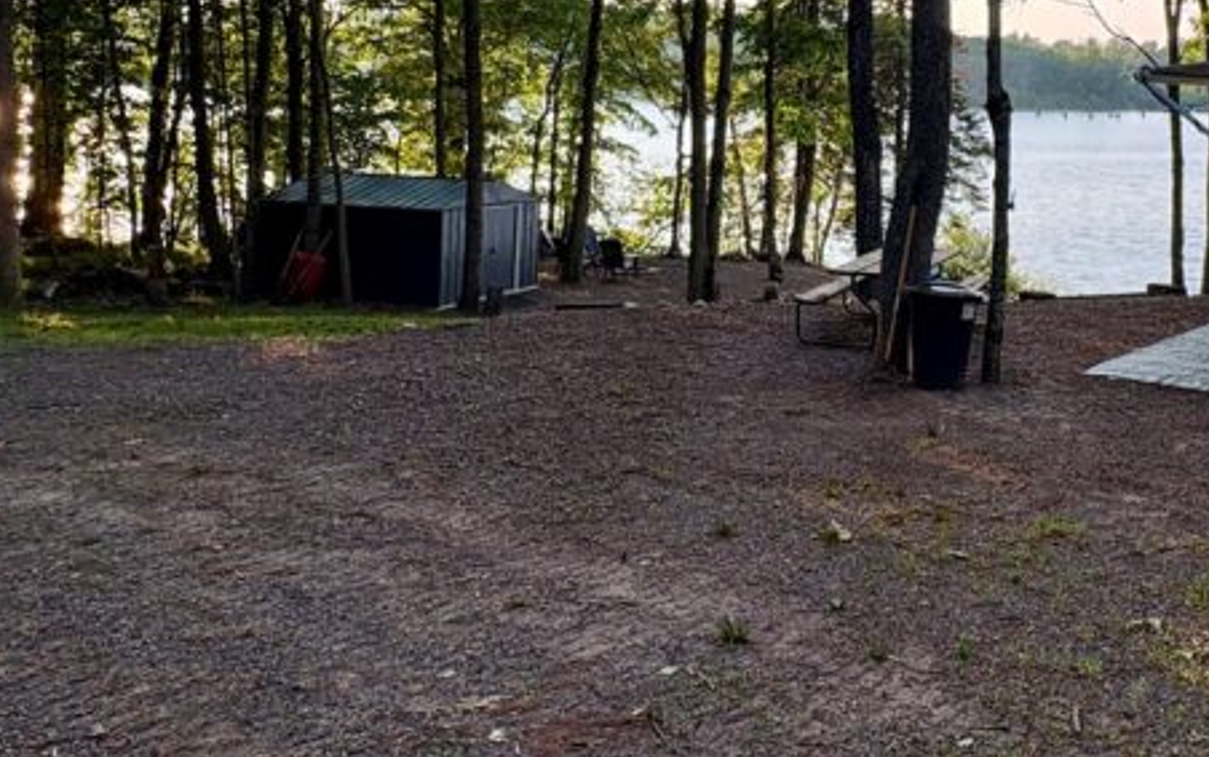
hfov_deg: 53.3
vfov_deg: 34.9
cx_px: 879
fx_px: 1154
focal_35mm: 35
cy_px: 123
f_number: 2.2
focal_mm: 2.22
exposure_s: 1/329
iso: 64
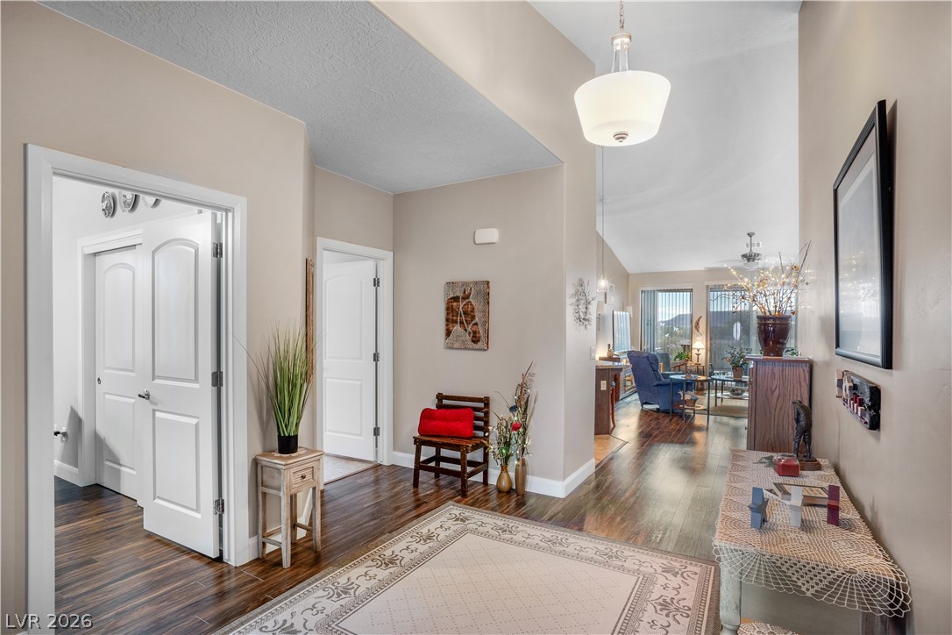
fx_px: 450
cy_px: 318
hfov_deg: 93.3
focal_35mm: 17
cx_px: 476
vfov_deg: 70.4
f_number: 9
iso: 250
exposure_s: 1/1.67
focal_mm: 17
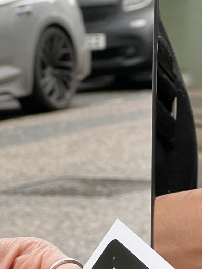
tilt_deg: -10.8
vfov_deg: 7.6
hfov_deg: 5.8
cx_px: 91
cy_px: 355
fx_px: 2000
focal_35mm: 257
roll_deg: +1.5
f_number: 2.8
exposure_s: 1/99
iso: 160
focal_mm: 9
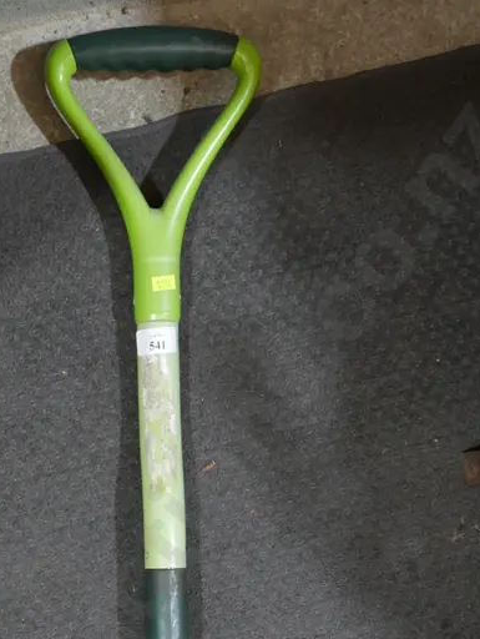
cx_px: 107
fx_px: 1329
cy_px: 629
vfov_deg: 25.7
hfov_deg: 20.3
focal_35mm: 72
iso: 800
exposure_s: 1/60
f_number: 5
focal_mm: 18
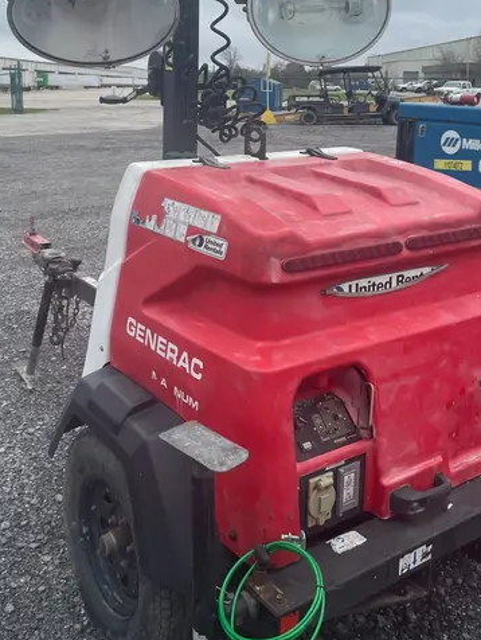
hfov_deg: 36.0
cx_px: 215
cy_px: 158
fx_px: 740
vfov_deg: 45.1
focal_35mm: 40
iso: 32
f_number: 1.6
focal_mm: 4.2
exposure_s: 1/1435
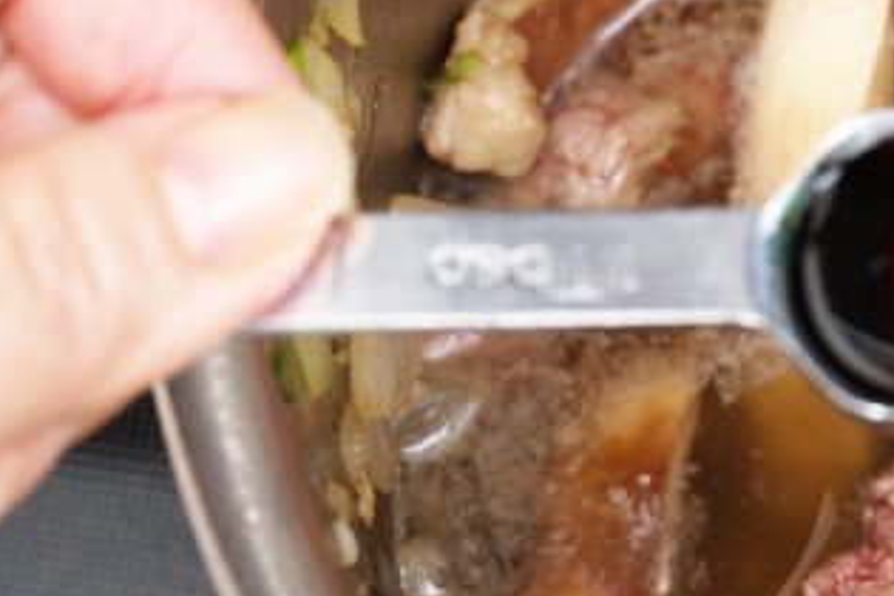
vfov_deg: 6.3
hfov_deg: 9.0
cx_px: 1649
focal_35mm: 217
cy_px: 129
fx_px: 5388
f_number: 6.3
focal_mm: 57
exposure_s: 1/250
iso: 1000
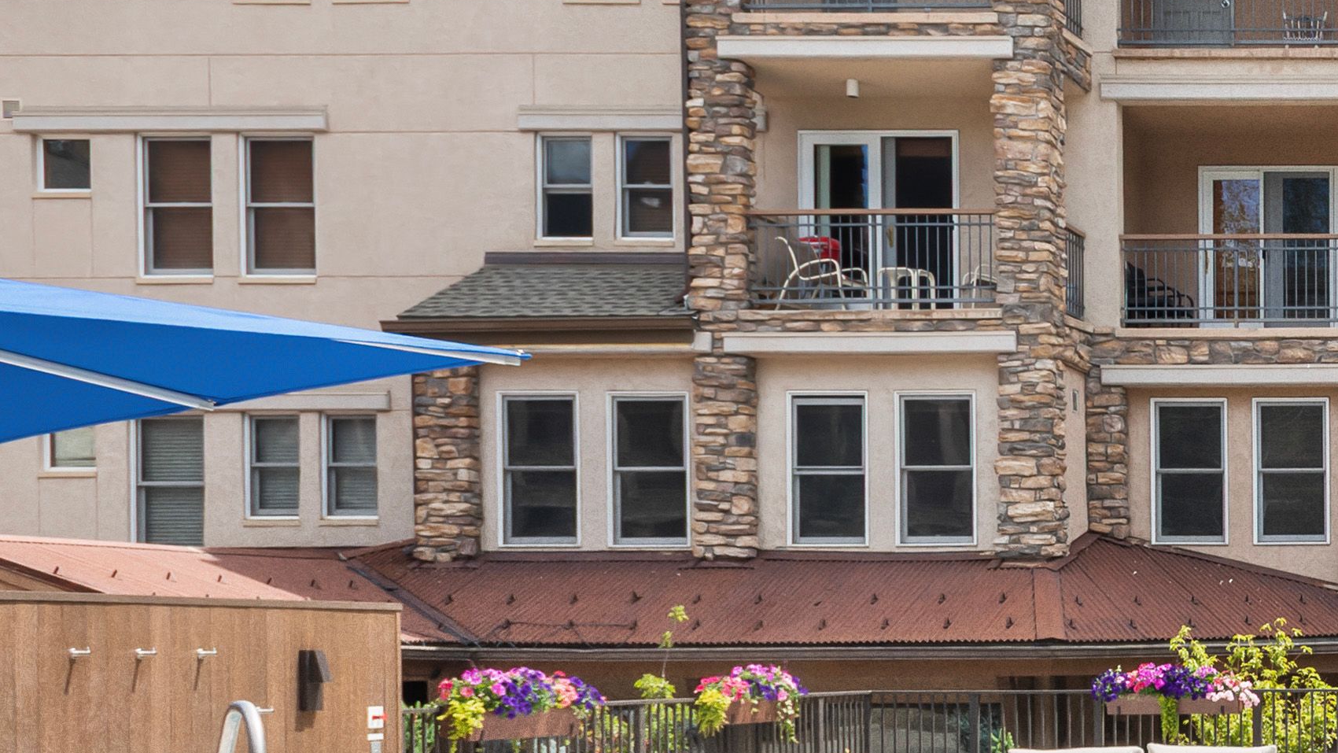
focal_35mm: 63
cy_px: 664
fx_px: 2235
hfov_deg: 27.1
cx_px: 1812
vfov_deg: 18.8
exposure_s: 1/60
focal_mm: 17
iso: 125
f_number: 7.1
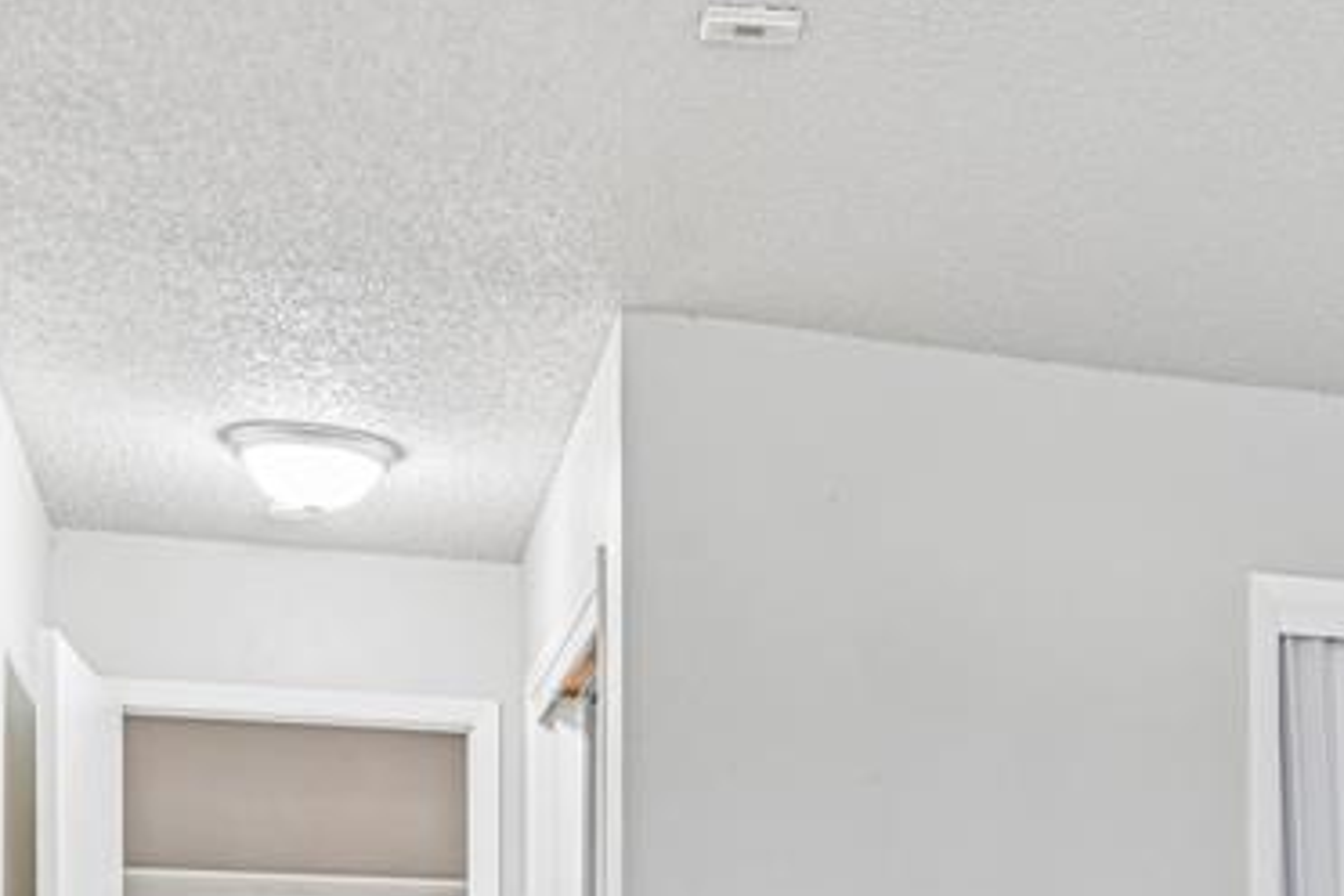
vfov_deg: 22.5
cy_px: 1098
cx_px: 1113
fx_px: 2053
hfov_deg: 34.9
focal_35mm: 55
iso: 400
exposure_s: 1/5
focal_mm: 20
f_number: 8
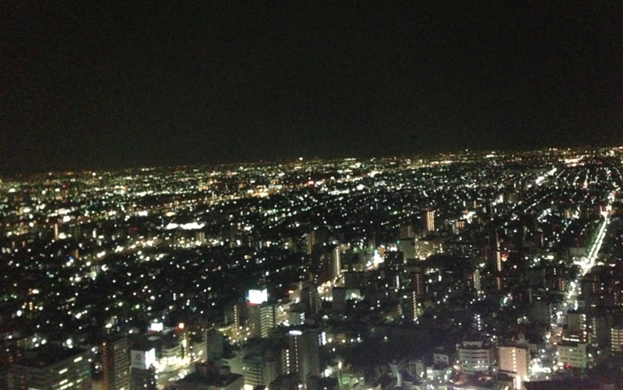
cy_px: 156
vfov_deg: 35.2
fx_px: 611
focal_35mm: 36
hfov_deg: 54.0
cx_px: 315
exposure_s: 1/15
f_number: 2.4
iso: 1600
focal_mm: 4.13
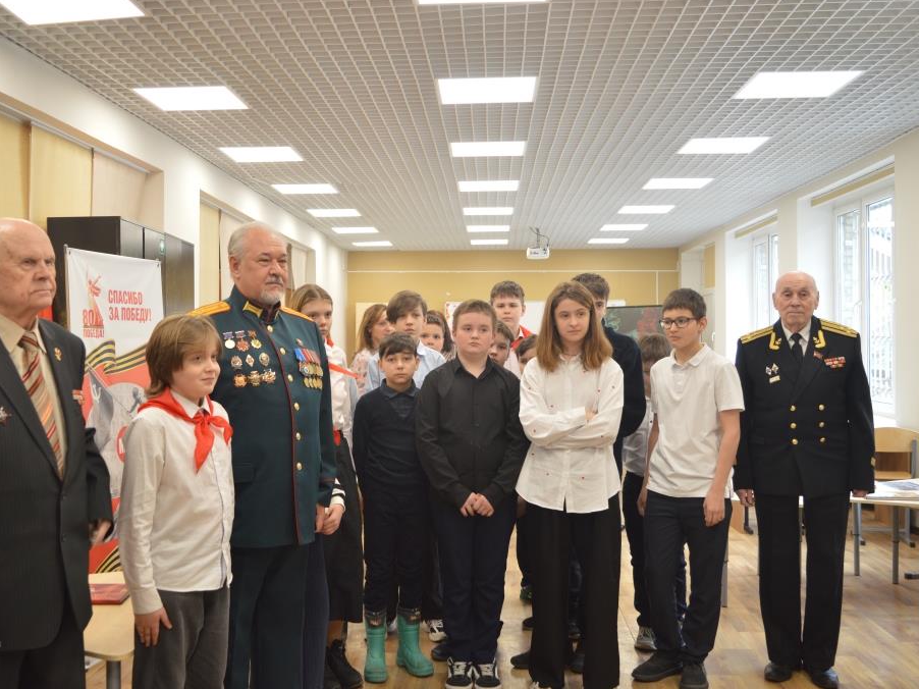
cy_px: 343
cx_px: 406
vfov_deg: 39.6
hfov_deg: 51.3
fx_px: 955
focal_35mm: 36
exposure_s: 1/30
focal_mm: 22
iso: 400
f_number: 5
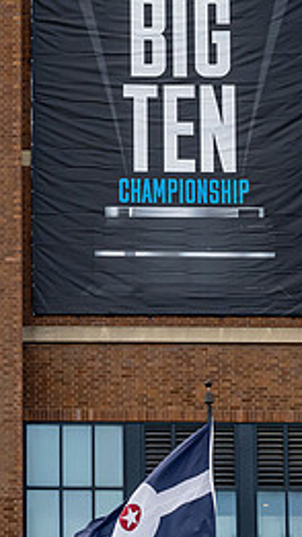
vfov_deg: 7.7
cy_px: 95
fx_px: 4008
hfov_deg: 4.3
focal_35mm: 281
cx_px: -64
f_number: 5
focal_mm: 57
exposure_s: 1/1000
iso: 800
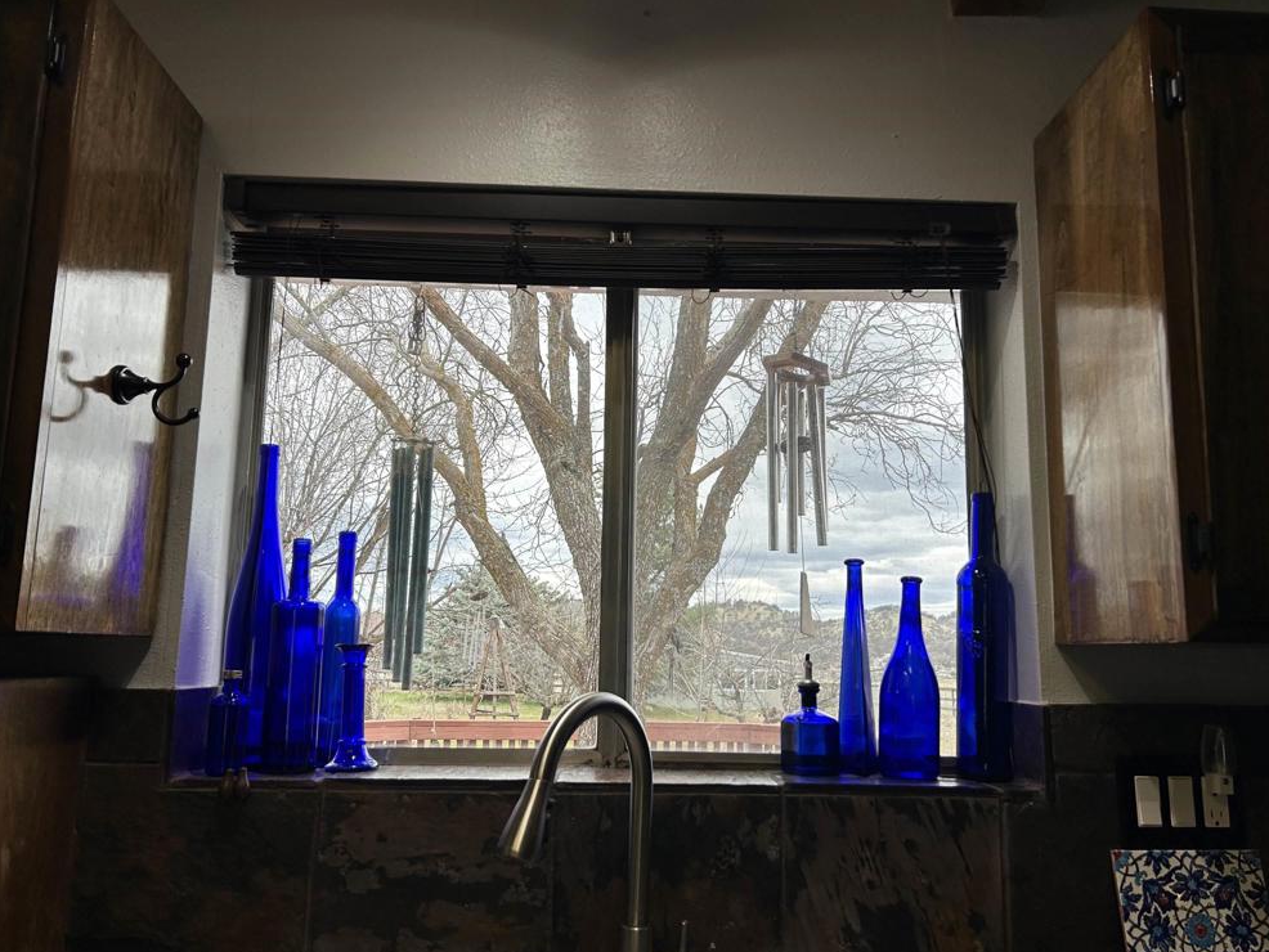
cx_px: 654
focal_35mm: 27
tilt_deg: +9.0
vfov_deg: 51.4
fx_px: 990
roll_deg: -1.2
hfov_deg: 65.3
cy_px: 488
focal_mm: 5.7
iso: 50
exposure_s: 1/354
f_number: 1.5
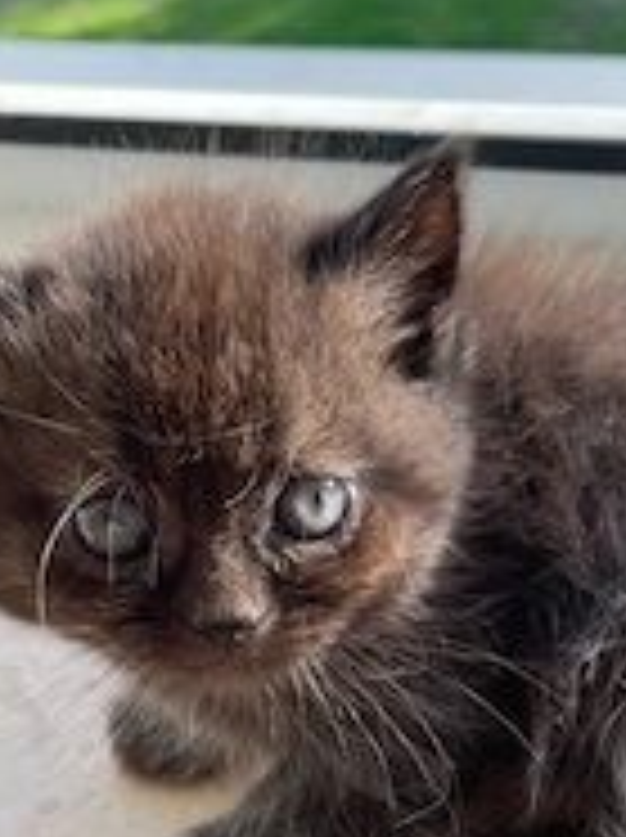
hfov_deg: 25.9
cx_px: 405
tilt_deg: -46.7
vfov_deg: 34.1
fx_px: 1353
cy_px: 558
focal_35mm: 56
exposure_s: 1/269
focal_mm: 4.2
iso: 32
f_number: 1.6
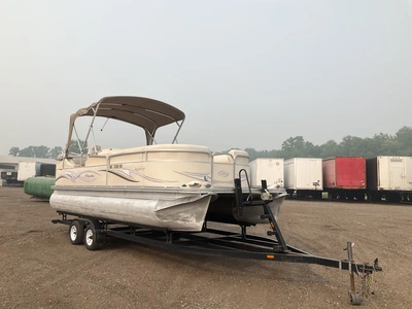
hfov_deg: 61.7
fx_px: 345
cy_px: 154
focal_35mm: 29
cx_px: 206
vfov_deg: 48.2
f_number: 1.8
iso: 25
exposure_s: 1/1912
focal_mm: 3
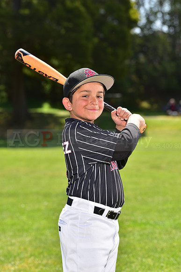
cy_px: 136
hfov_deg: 11.0
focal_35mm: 125
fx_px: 942
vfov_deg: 16.4
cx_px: 90
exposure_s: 1/250
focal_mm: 125
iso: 100
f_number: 5.6
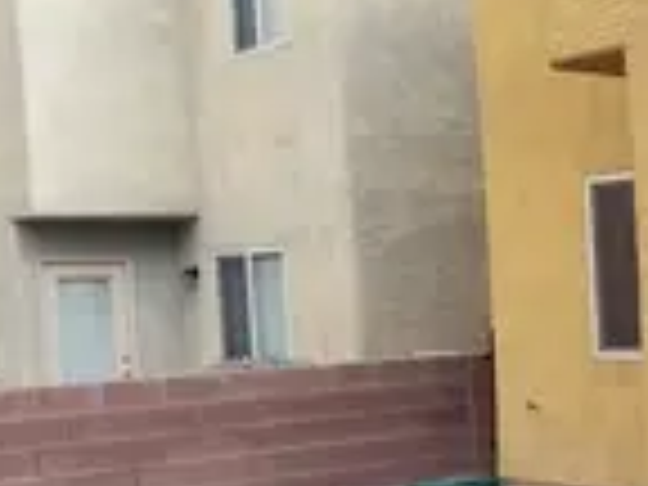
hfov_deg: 24.5
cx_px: 778
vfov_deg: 20.3
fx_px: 1348
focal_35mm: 72
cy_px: 360
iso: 50
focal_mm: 4.3
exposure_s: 1/564
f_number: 1.7
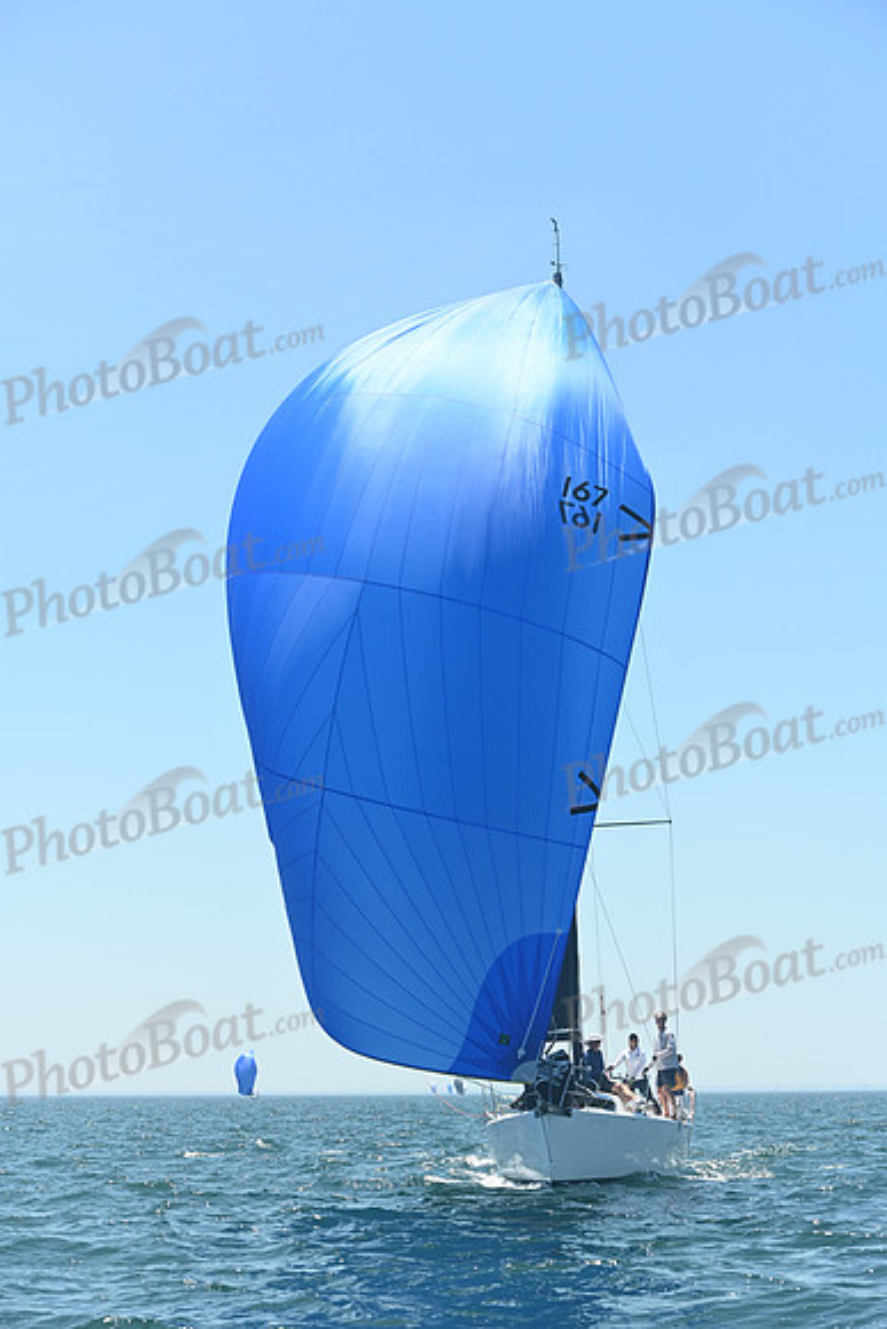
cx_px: 444
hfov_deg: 19.5
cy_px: 664
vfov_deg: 28.8
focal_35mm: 70
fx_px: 2585
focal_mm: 70
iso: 320
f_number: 6.3
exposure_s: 1/1000
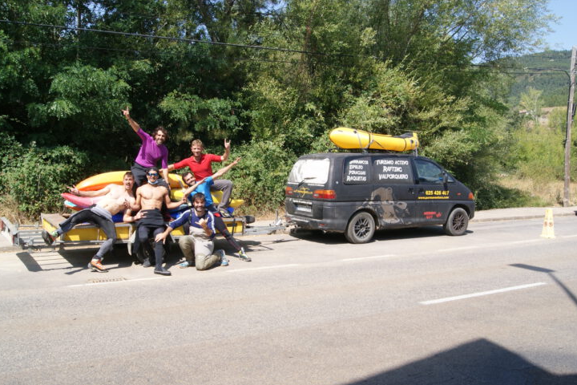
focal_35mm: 32
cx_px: 285
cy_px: 205
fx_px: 513
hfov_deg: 58.7
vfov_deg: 41.1
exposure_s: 1/80
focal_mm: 20
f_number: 10
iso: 100
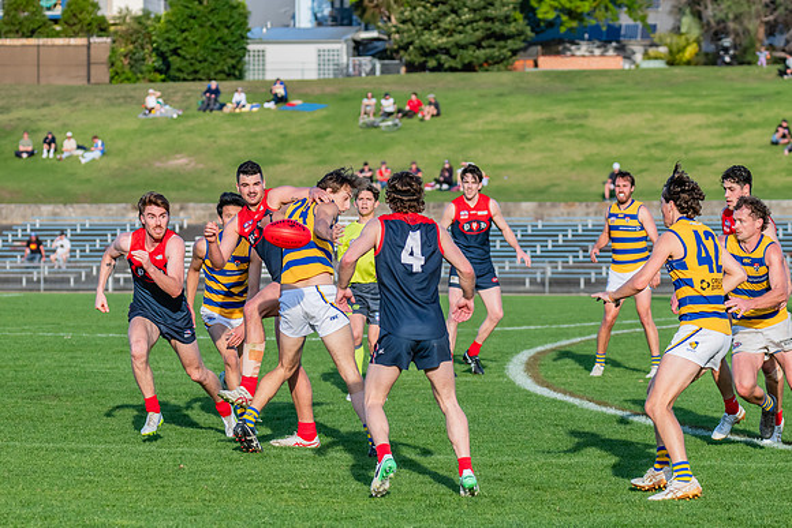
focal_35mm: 200
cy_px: 228
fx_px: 4390
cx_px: 336
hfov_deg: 10.3
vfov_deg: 6.9
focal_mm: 170
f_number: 6.3
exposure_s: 1/1600
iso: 800
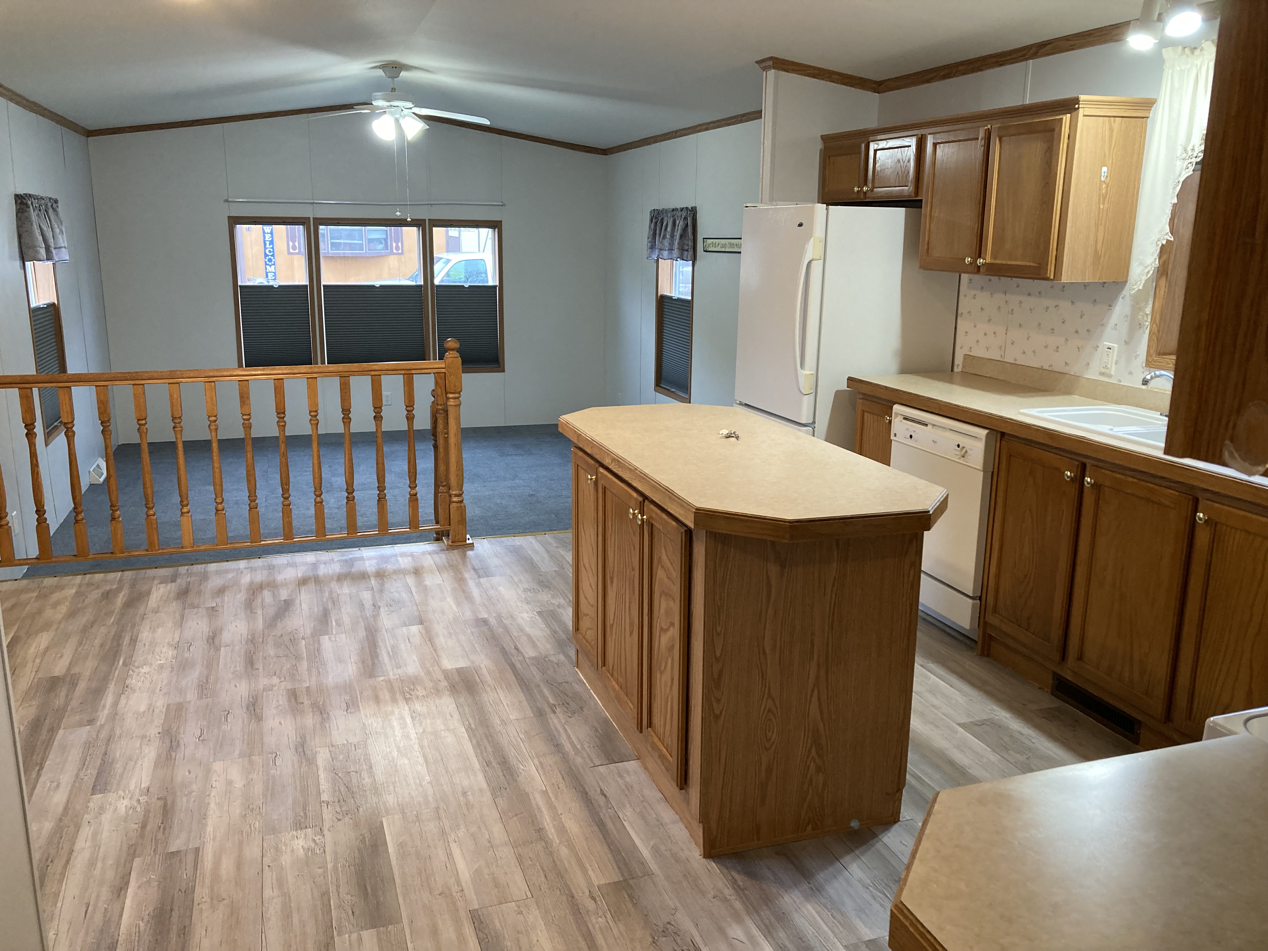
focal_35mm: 28
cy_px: 476
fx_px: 1026
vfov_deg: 49.7
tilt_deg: -12.8
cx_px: 634
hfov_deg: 63.4
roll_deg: +0.9
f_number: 1.8
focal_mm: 3.99
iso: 125
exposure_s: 1/60
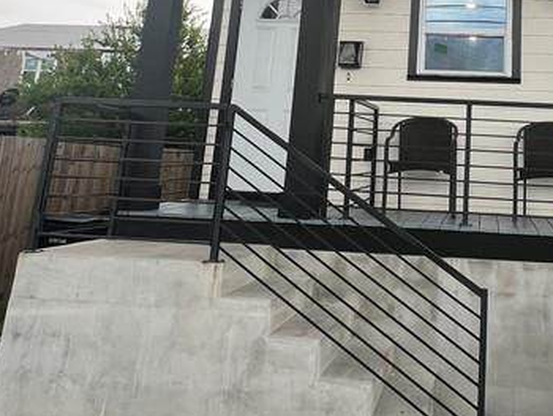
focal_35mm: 38
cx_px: 447
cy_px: 19
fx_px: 607
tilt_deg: +14.1
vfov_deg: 34.9
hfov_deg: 46.2
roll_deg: -2.1
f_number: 1.8
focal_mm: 1.57
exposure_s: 1/99
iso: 40
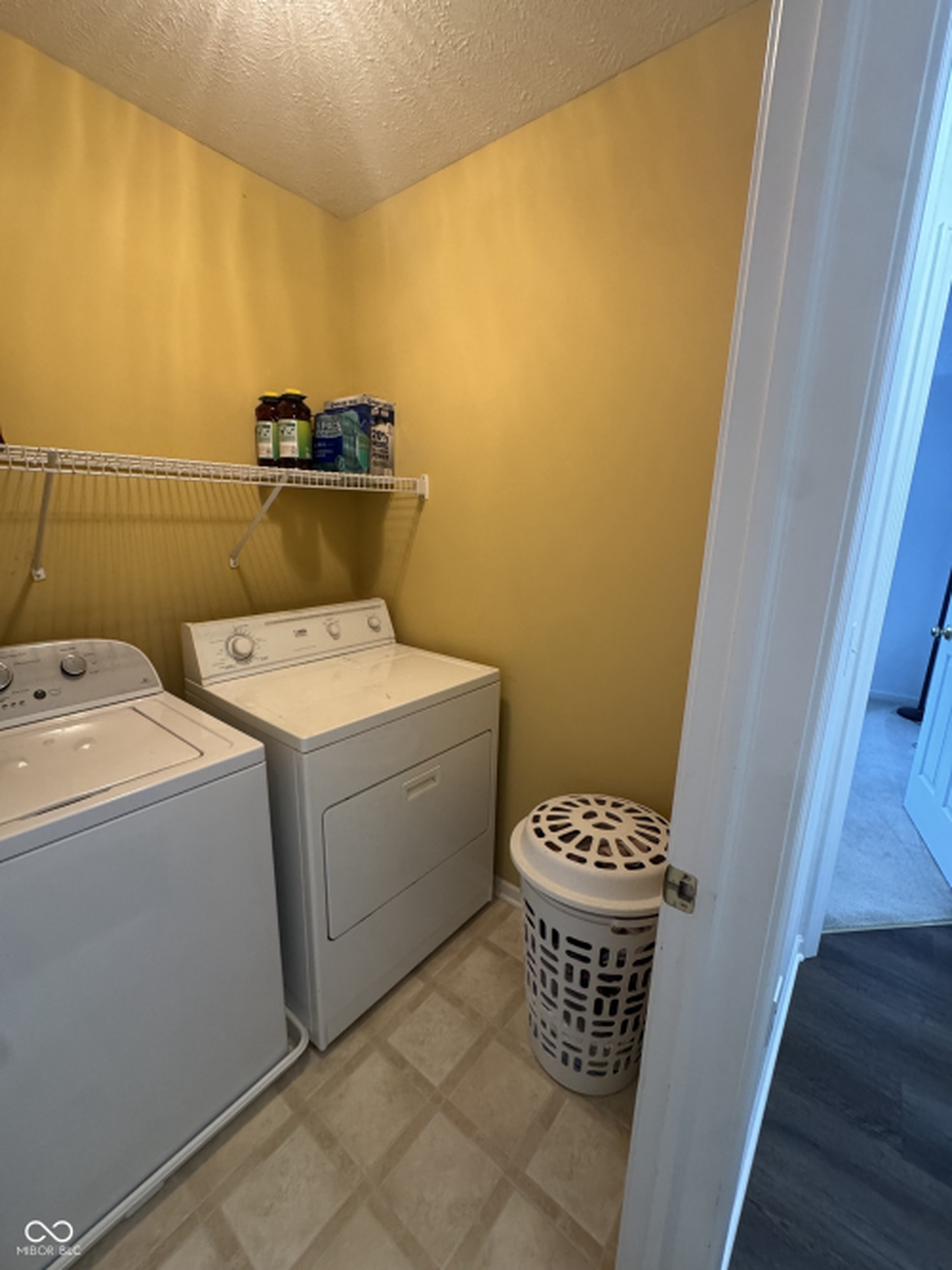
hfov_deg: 85.7
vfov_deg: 102.1
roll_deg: +0.4
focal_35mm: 14
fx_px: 514
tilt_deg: -12.2
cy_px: 635
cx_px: 476
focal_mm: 2.22
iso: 320
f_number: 2.2
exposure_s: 1/60
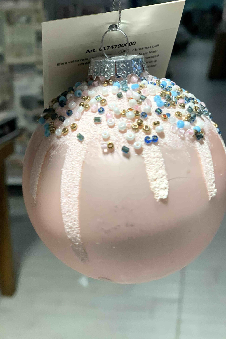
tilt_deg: -16.4
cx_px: 110
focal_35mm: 55
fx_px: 518
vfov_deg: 36.2
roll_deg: +1.5
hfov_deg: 24.6
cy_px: 170
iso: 80
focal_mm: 6
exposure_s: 1/122
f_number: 2.4
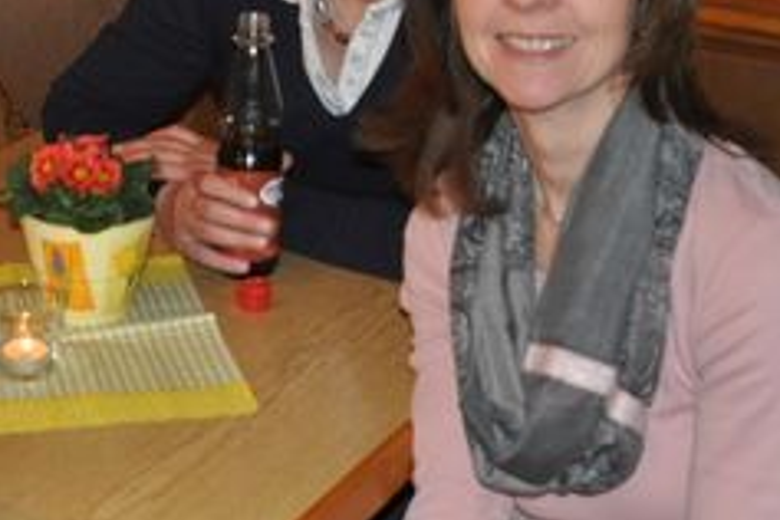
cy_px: -15
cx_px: 204
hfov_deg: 22.7
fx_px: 1928
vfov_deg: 15.1
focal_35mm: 89
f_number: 3.5
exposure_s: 1/60
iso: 800
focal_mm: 22
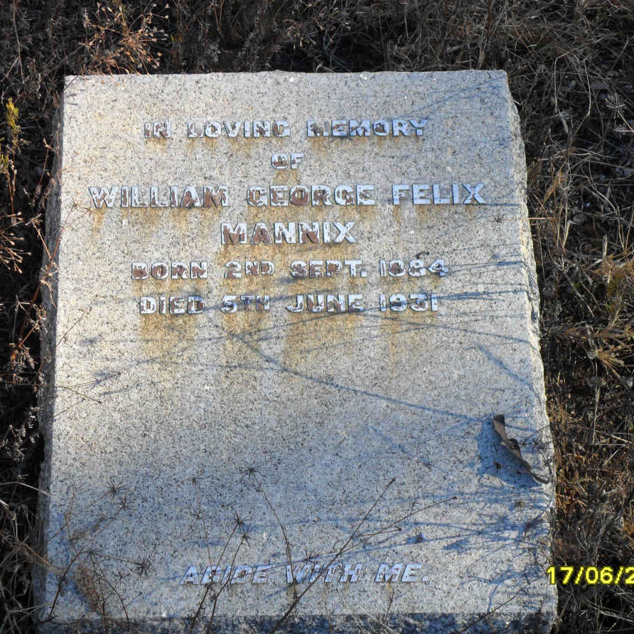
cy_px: 317
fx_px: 1823
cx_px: 289
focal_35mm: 88
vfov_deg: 19.7
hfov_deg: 19.7
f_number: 3.9
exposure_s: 1/125
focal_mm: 13.2
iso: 100
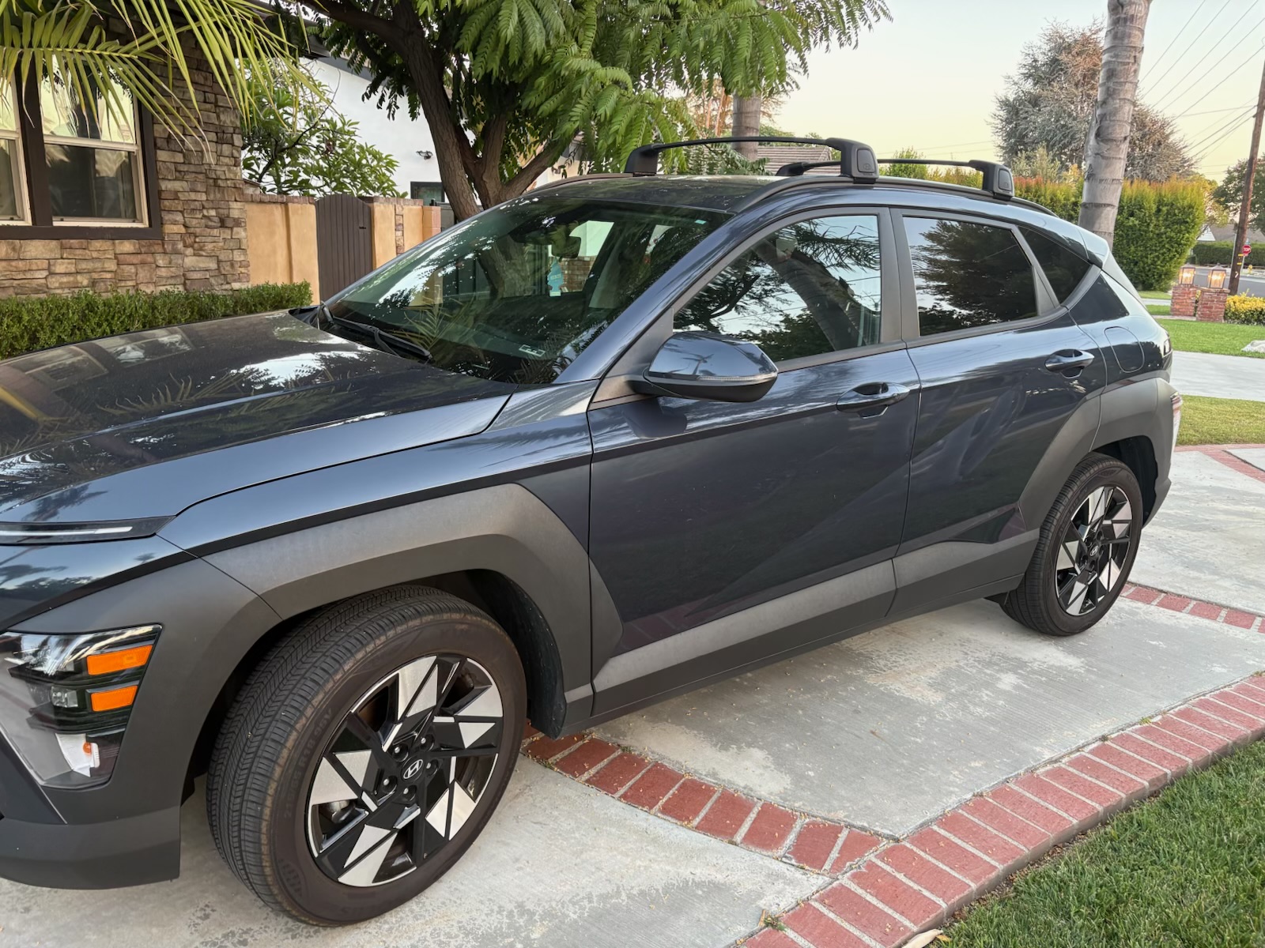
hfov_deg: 67.3
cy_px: 474
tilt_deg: -14.0
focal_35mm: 26
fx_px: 950
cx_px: 632
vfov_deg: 53.1
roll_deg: -0.9
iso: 125
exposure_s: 1/65
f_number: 1.6
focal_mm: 5.96
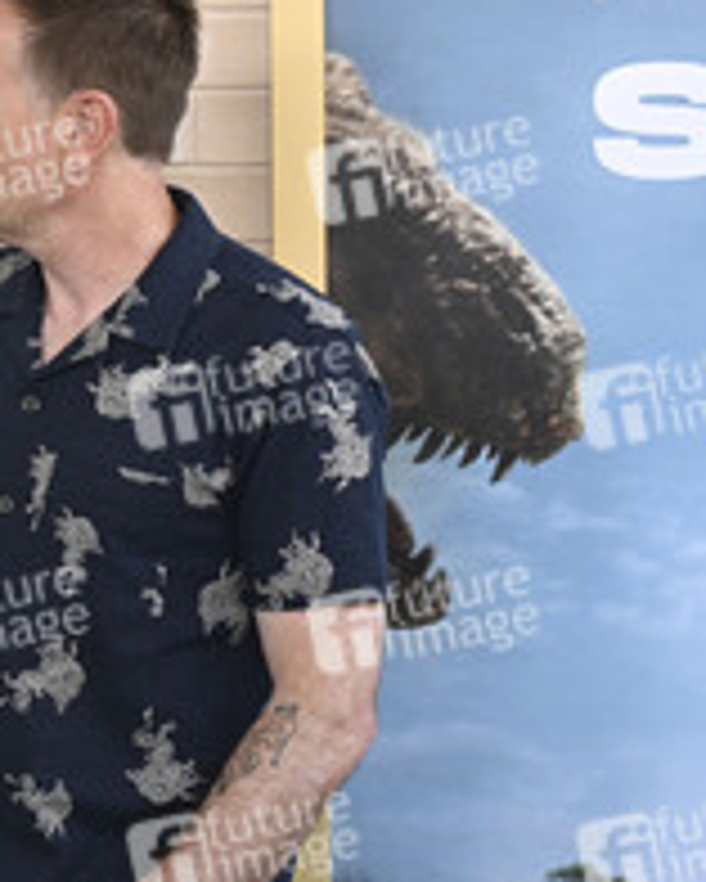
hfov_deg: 15.3
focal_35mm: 97
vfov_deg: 19.7
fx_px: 2532
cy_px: 508
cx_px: -146
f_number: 6.3
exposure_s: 1/250
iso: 640
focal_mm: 45
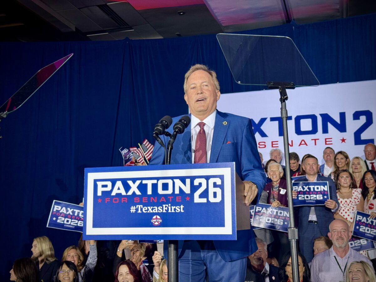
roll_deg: +1.5
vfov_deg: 30.3
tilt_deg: +10.7
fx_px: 521
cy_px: 141
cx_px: 188
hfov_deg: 39.7
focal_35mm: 48
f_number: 1.78
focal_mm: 6.76
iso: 80
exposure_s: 1/75
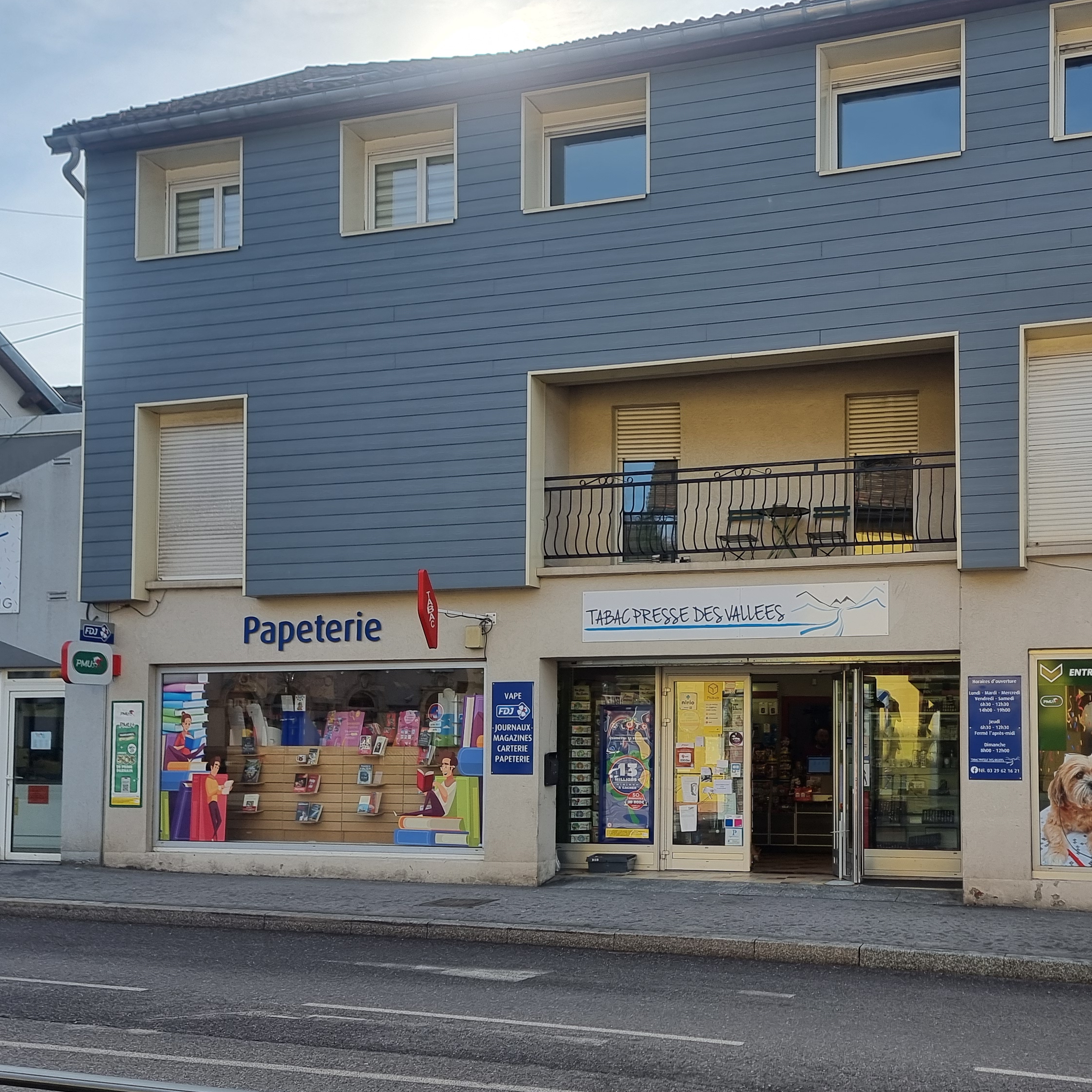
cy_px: 665
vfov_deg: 43.6
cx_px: 695
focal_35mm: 38
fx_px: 1356
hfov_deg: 43.4
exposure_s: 1/592
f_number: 1.8
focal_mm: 6.7
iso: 50
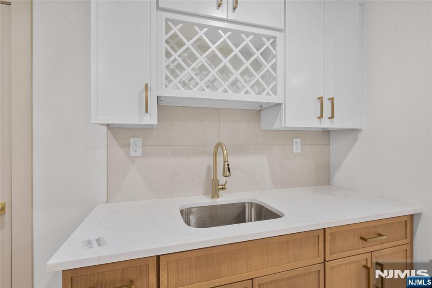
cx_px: 216
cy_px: 144
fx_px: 192
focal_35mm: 16
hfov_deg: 96.7
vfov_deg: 73.8
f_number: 9
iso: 250
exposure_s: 1
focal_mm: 16
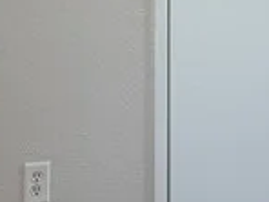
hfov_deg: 11.0
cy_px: -49
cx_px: 207
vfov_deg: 8.2
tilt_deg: -8.9
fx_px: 1399
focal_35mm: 180
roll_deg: +0.1
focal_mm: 5.96
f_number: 1.6
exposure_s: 1/60
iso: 250
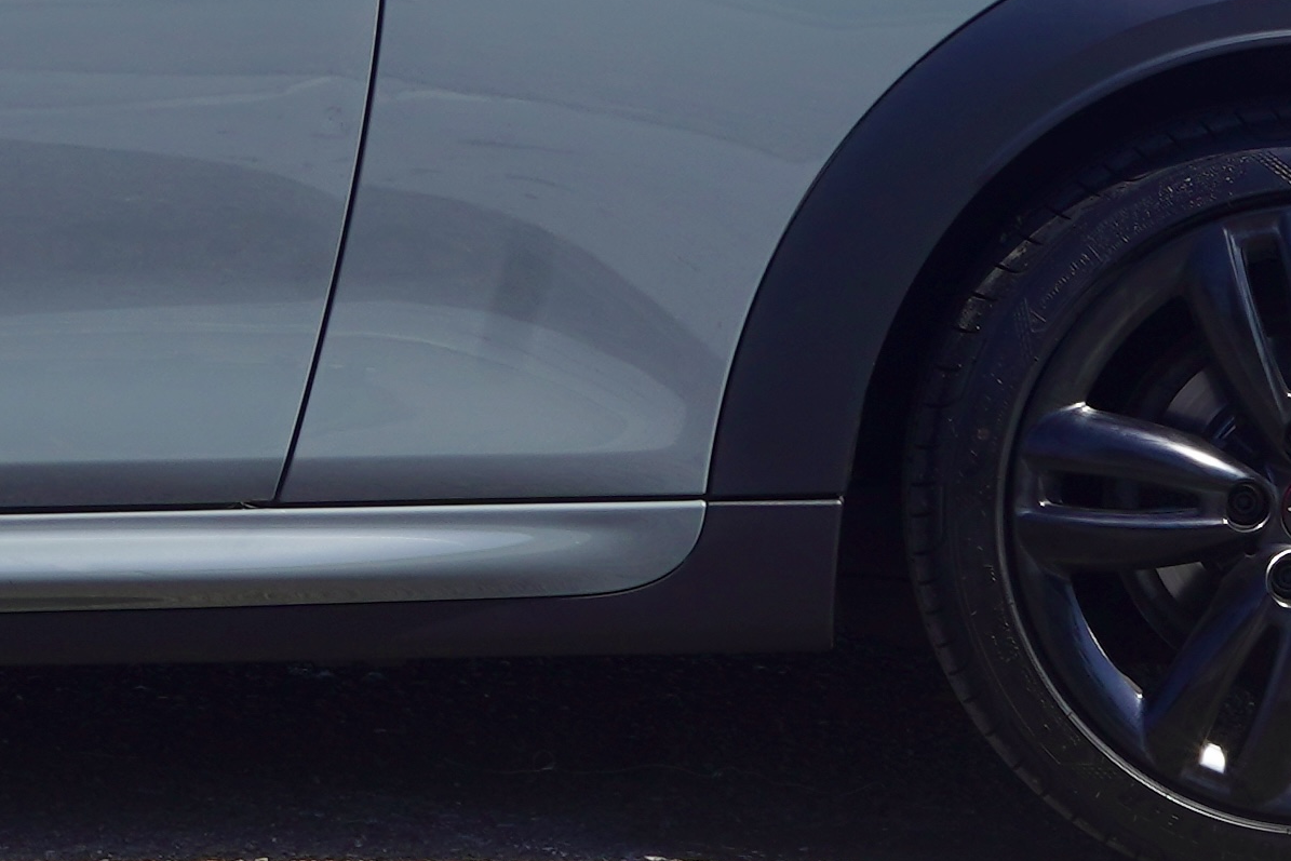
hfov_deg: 8.1
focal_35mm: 251
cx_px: -233
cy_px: -388
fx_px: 9002
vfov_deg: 5.4
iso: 100
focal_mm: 50
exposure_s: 1/160
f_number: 10
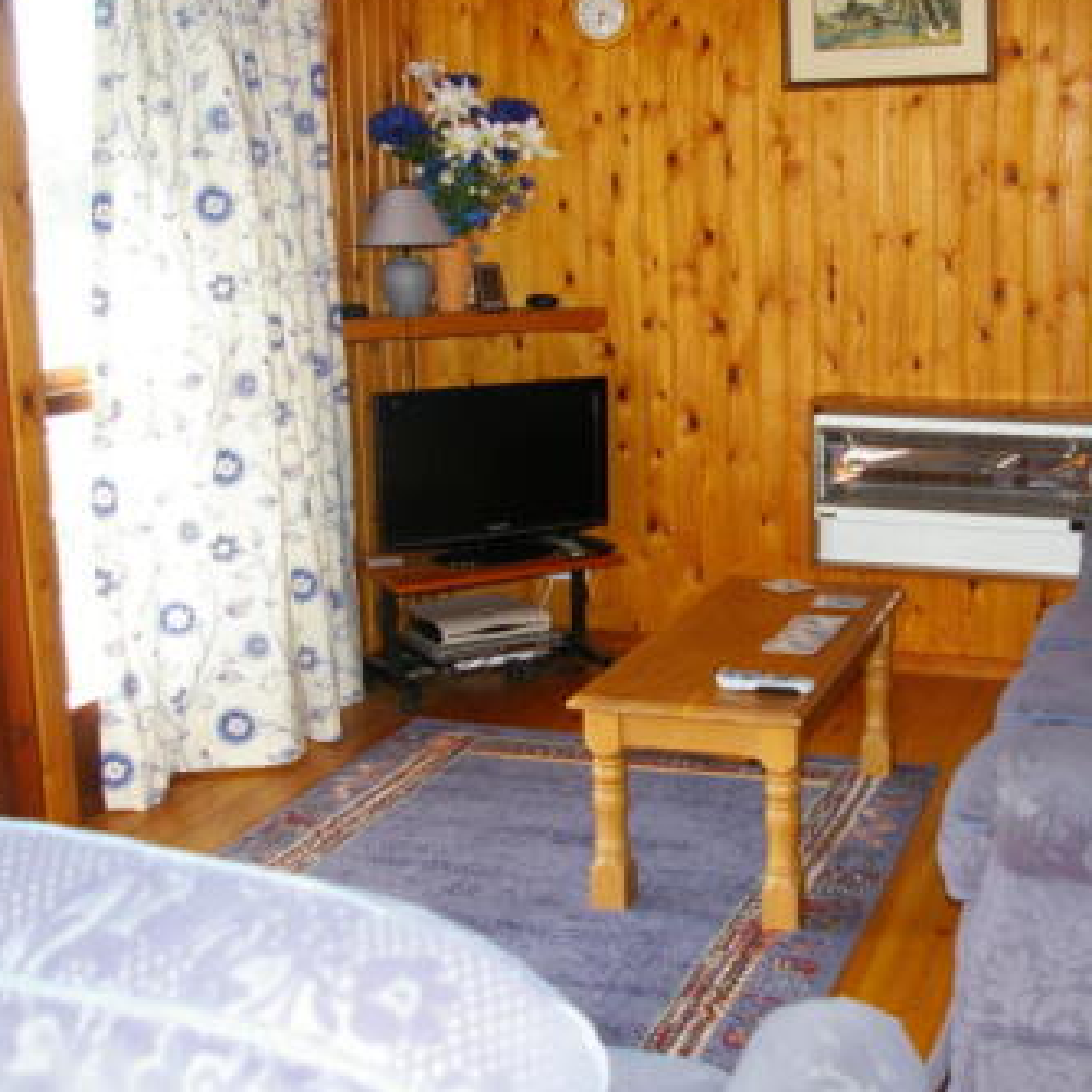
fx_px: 1606
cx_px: 736
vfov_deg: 37.5
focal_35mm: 45
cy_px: 454
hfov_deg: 37.1
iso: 200
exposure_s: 1/90
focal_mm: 18
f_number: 3.5
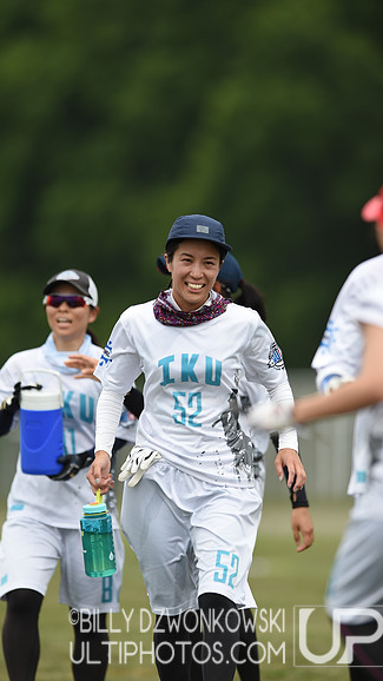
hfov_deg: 2.9
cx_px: 181
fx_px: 7585
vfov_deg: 5.1
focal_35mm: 420
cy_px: 340
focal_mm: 400
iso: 100
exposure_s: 1/1000
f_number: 4
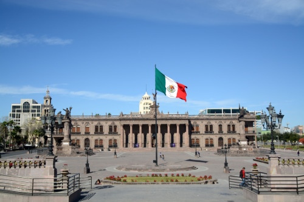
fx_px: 317
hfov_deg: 51.3
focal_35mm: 38
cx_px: 152
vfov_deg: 35.5
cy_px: 101
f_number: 4
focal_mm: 25
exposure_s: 1/2000
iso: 125
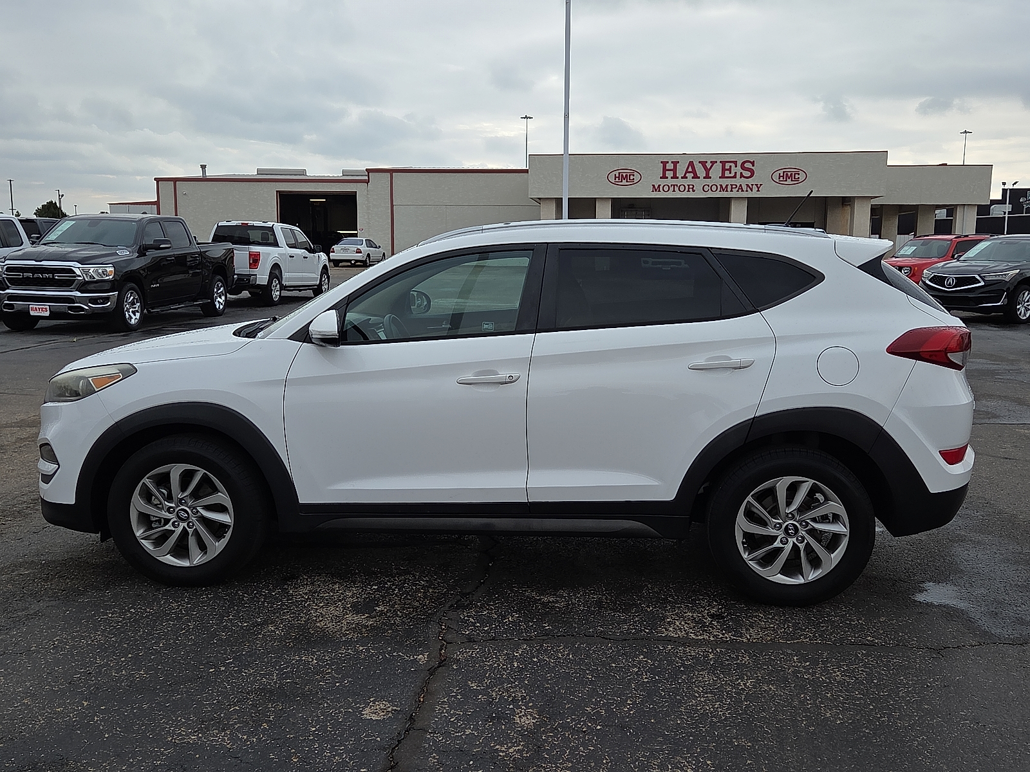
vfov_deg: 40.7
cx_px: 515
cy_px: 386
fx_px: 1041
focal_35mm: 35
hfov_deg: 52.6
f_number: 1.8
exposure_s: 1/3333
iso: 76
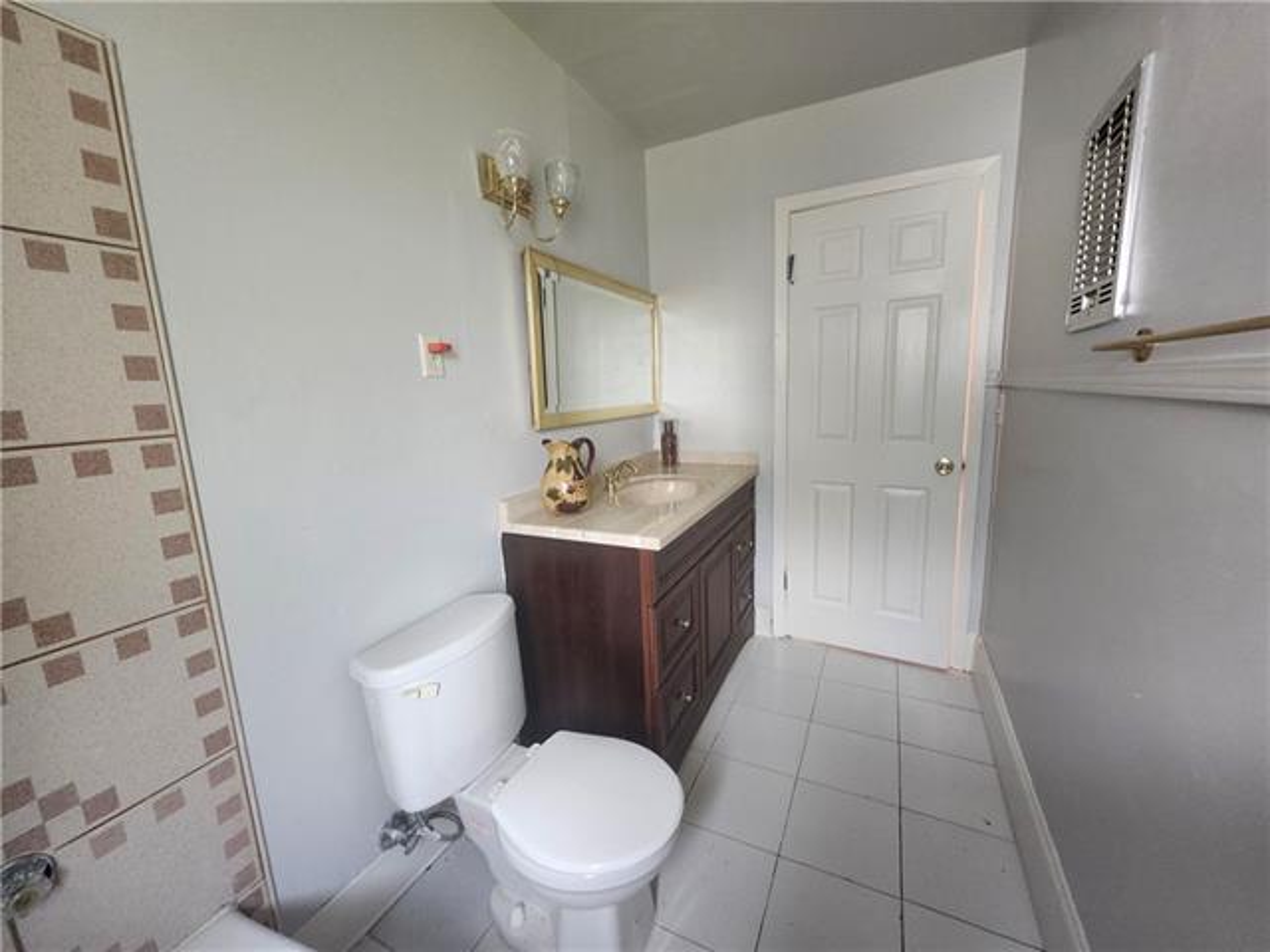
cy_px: 476
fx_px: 477
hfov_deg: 106.2
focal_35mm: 13
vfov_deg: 89.9
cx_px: 635
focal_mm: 1.74
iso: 500
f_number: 2.2
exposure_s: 1/30
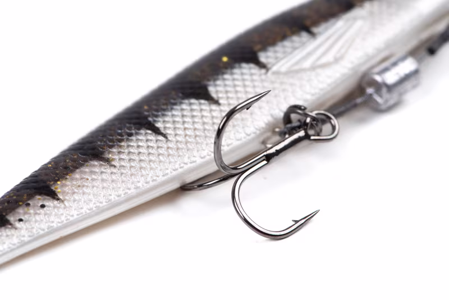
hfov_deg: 19.4
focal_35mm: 105
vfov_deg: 13.1
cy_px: 150
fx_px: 1310
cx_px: 224
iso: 100
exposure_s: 1/160
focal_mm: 105
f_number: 22
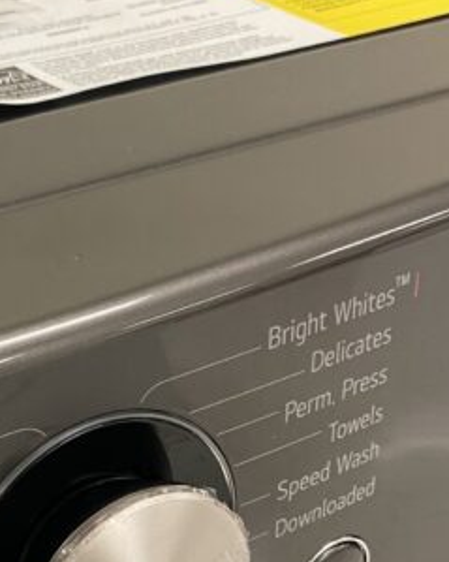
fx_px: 1130
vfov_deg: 26.5
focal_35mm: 68
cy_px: 553
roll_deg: +0.7
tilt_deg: -43.1
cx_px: 8
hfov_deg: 21.7
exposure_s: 1/43
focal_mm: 4.25
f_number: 1.8
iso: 100
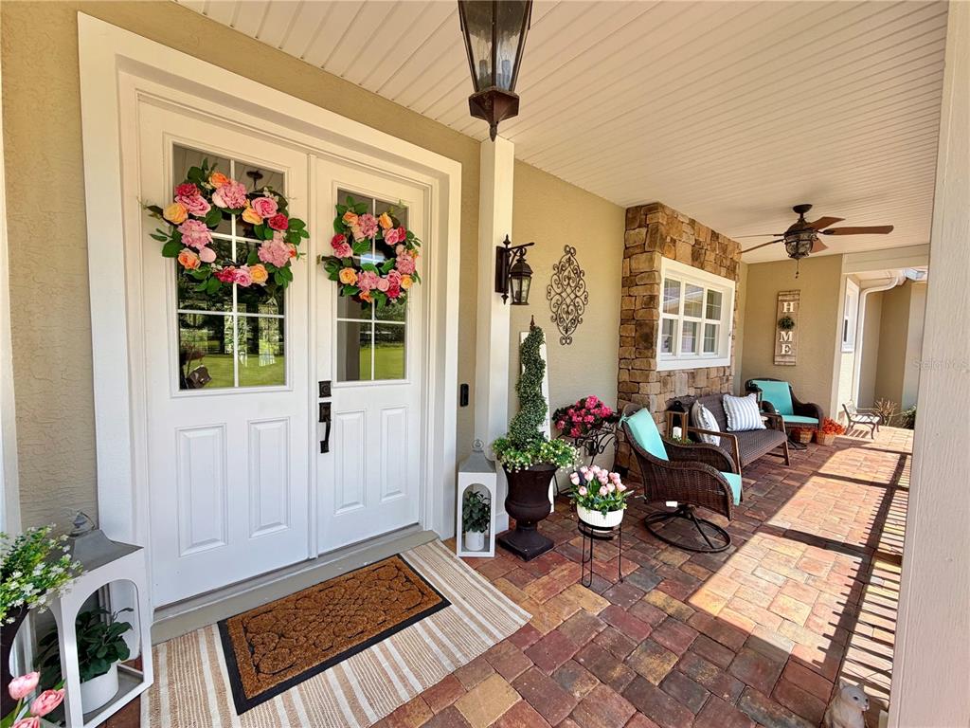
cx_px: 485
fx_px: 392
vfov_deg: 85.7
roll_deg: -0.6
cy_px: 364
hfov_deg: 102.1
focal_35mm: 14
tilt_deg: -3.8
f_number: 2.2
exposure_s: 1/502
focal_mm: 2.22
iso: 50
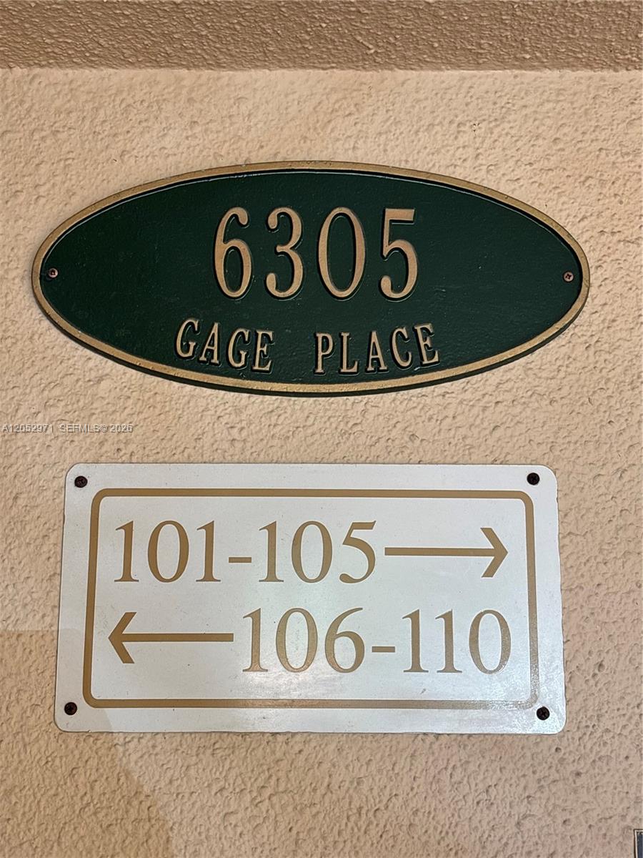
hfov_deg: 28.0
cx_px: 322
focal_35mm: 52
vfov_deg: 36.8
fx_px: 1288
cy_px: 429
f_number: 1.6
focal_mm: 5.96
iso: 50
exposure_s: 1/75
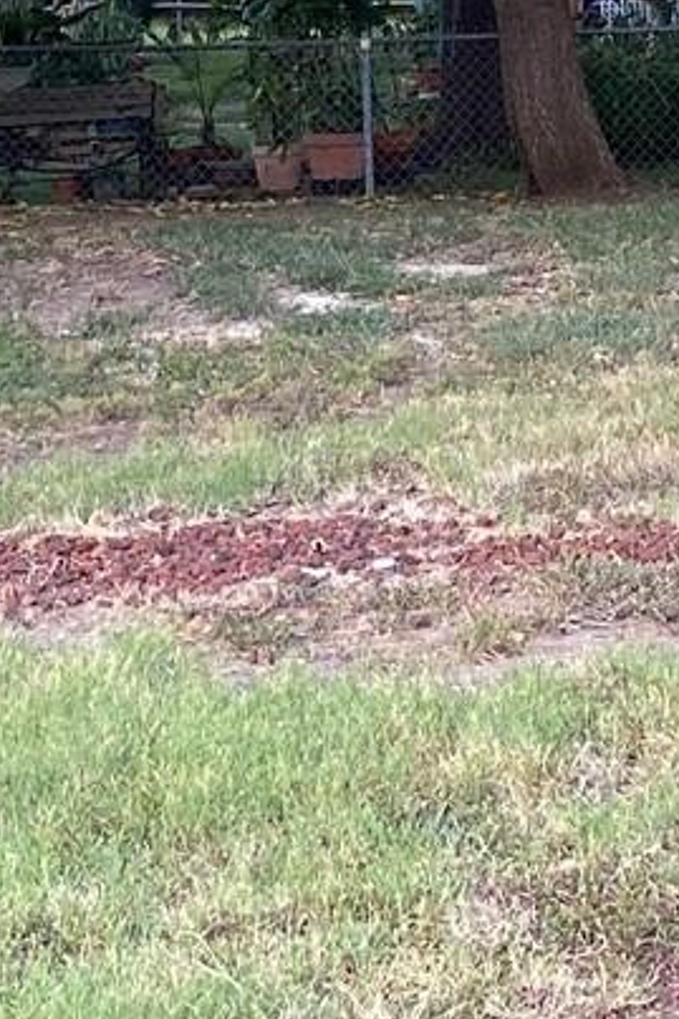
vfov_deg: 14.7
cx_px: 616
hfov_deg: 10.0
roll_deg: -1.1
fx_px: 3879
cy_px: -63
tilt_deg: -0.7
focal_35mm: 137
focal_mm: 4.25
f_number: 1.8
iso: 80
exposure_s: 1/121
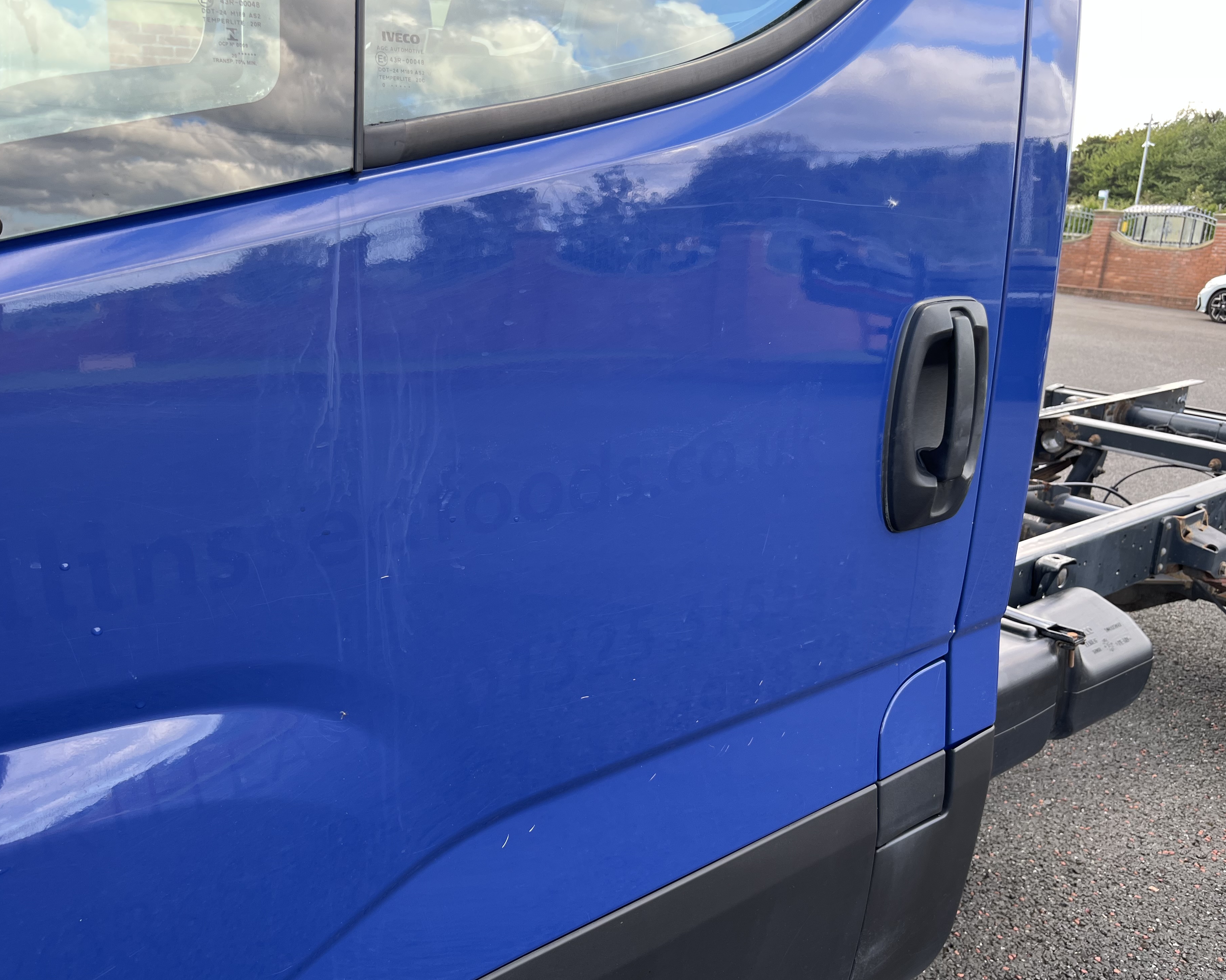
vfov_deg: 51.5
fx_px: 1016
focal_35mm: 28
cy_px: 505
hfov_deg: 62.2
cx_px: 583
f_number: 1.6
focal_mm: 5.1
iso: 32
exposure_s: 1/122
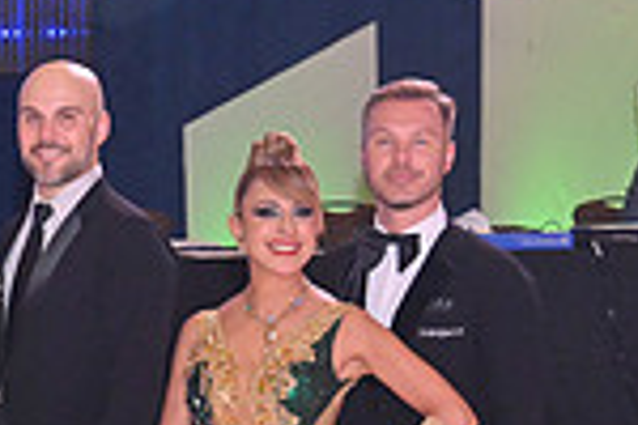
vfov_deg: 11.0
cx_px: -421
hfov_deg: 14.9
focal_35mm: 124
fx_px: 2197
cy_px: 419
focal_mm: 32
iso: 2000
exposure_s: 1/400
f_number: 6.3
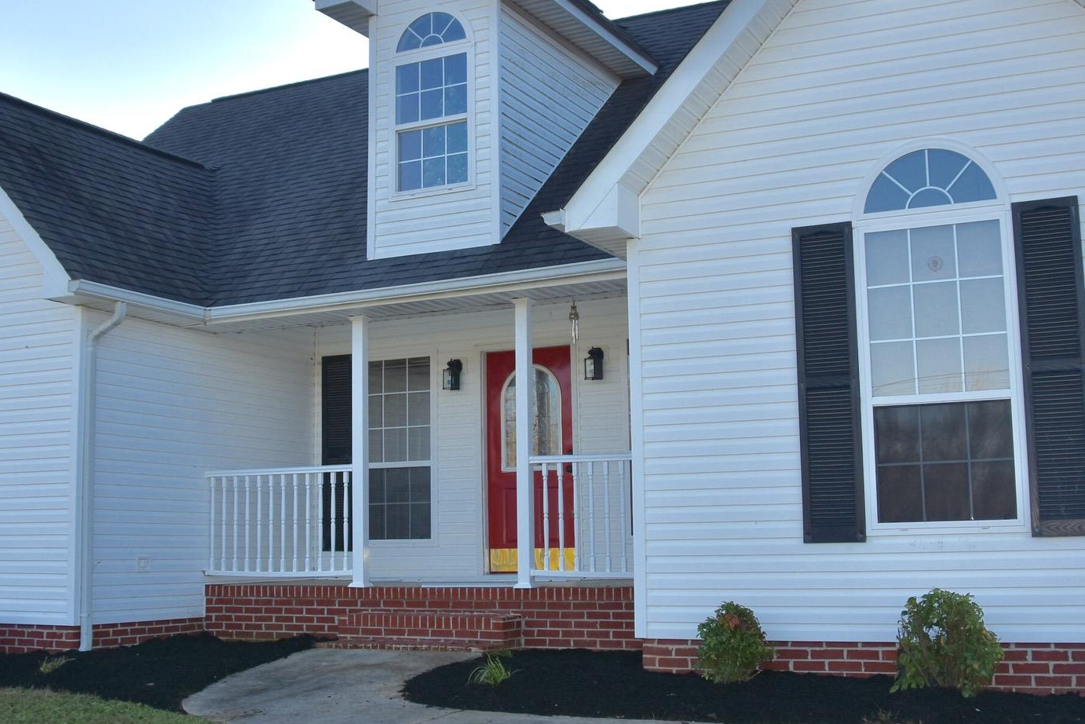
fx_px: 1356
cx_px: 524
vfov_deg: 29.9
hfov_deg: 43.6
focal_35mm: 45
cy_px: 331
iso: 100
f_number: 7.1
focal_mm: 18
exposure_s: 1/250
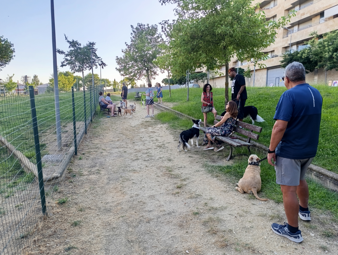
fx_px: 225
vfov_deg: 59.0
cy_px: 128
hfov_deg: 73.8
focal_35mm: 23
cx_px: 169
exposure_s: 1/100
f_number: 1.6
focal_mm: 6.14
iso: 50
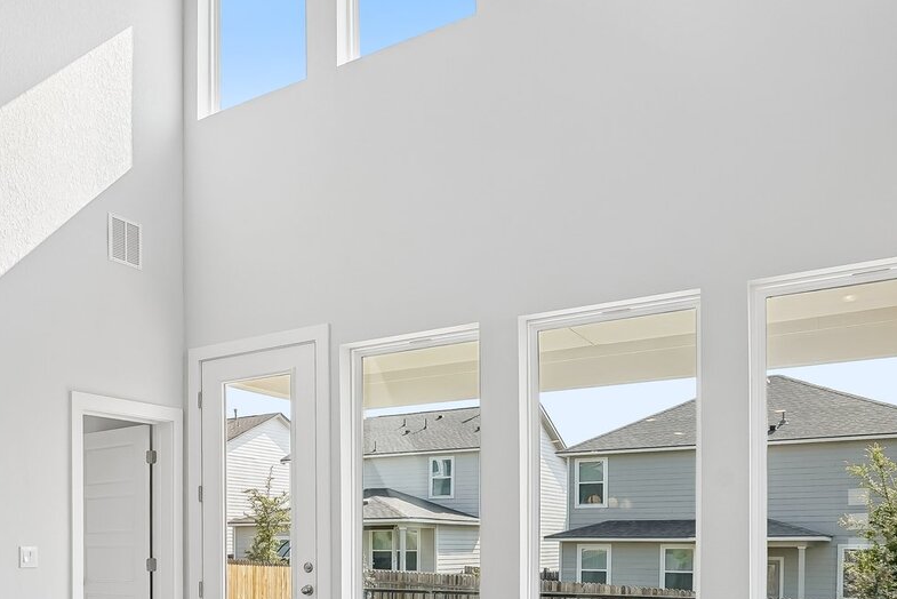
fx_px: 823
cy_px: 544
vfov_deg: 37.3
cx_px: 227
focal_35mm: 33
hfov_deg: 54.6
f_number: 8
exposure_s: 1/125
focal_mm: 16
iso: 400
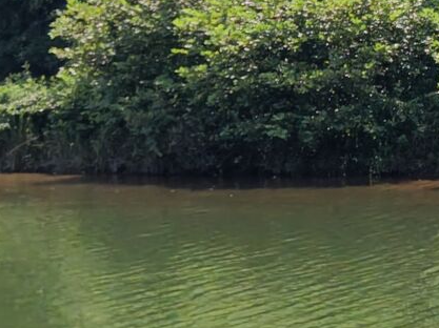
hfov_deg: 8.8
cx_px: 1394
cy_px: 122
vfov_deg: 8.4
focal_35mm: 177
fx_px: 2243
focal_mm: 8.67
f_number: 1.8
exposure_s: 1/1000
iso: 100
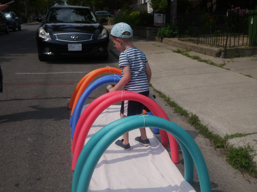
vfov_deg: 36.0
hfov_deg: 46.8
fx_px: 297
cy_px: 96
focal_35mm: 40
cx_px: 128
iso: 100
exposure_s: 1/3200
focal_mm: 20
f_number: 4
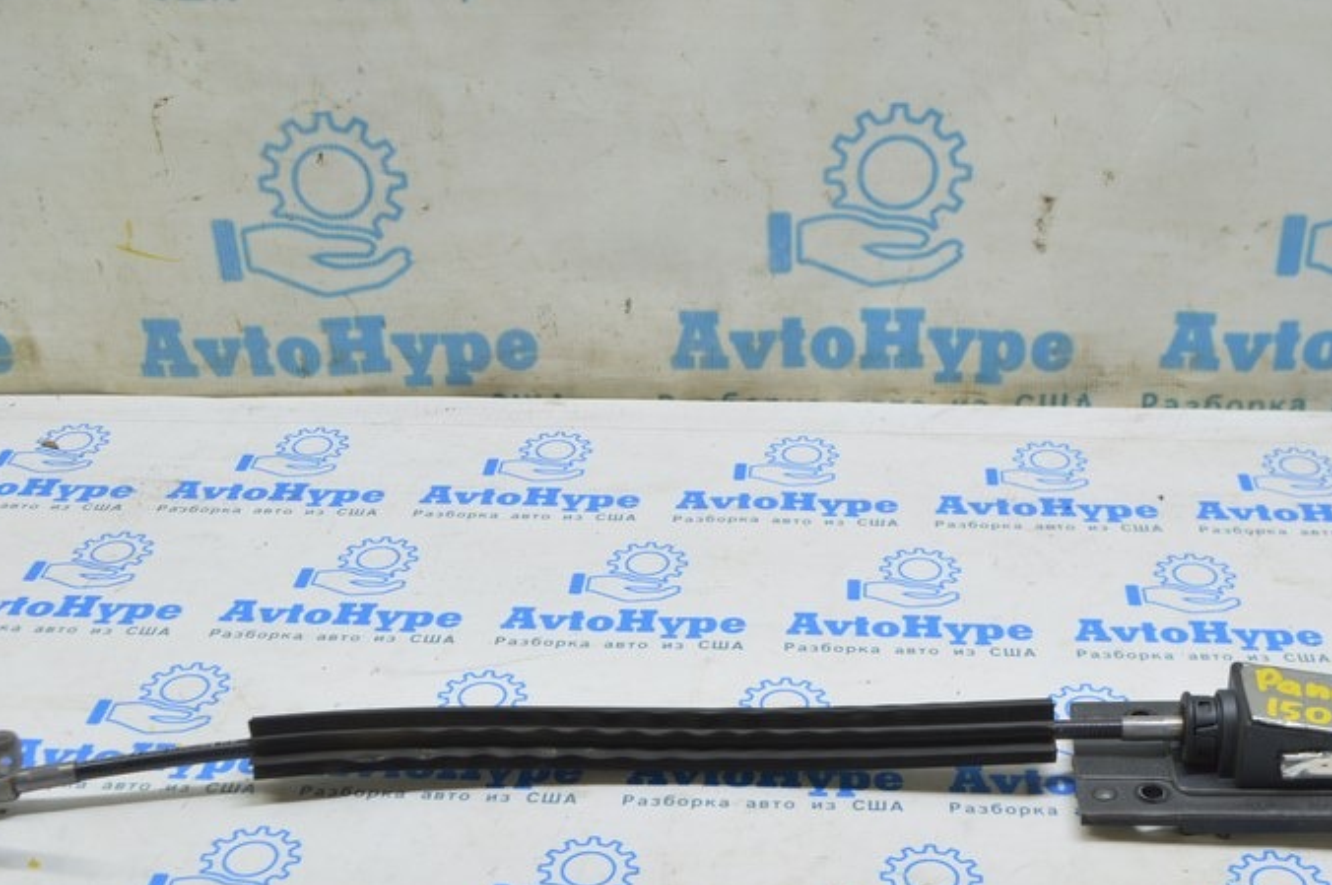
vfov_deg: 26.9
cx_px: 747
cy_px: 543
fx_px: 1848
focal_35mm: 50
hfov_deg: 39.6
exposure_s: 1/20
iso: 400
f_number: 5.6
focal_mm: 22
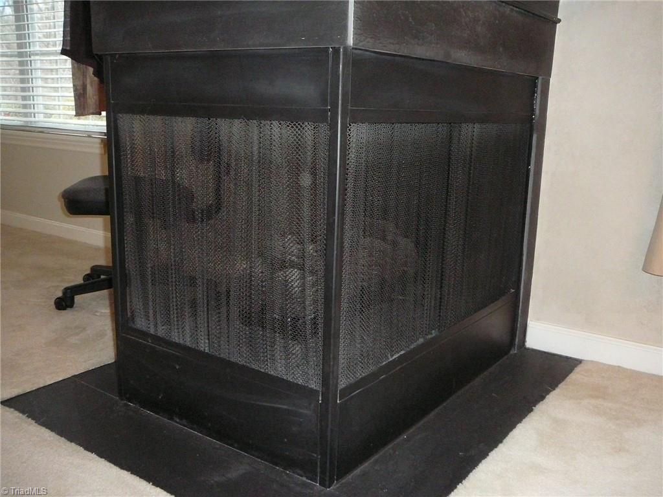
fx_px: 670
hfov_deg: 52.6
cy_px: 248
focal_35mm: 35
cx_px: 332
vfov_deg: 40.7
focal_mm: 5.2
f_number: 2.8
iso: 400
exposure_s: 1/30
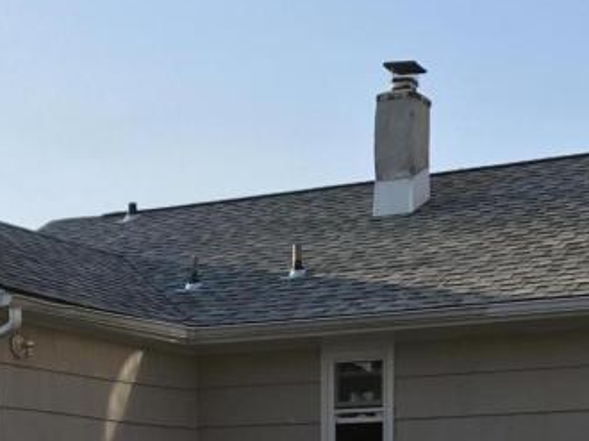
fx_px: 1479
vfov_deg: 16.0
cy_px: 587
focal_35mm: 87
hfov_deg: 22.5
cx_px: 309
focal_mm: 3.99
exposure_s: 1/997
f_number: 1.8
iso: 20
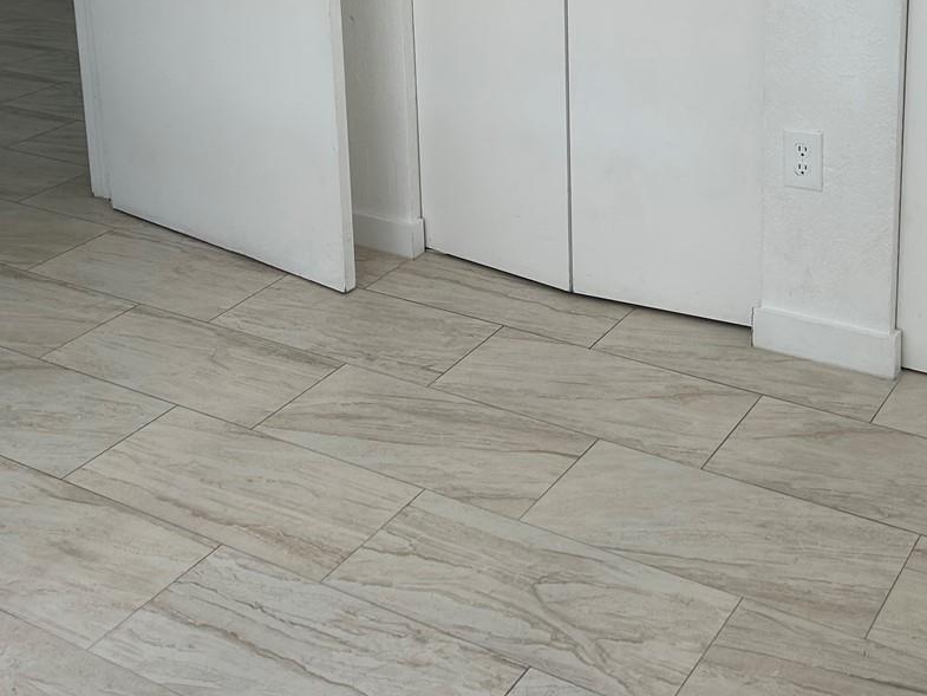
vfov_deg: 26.3
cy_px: 25
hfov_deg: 36.2
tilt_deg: -13.2
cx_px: 491
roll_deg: +2.5
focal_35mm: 53
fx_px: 1420
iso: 50
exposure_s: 1/347
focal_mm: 5.7
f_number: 1.5
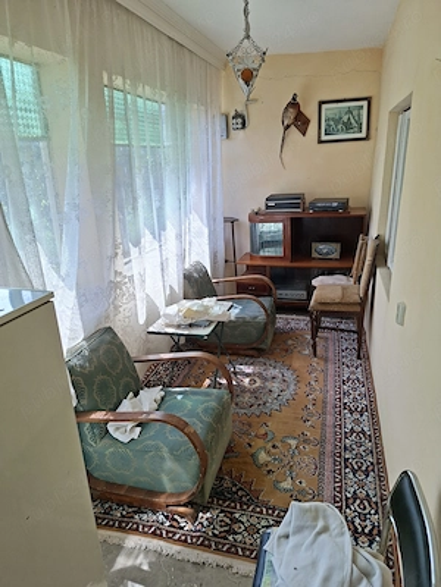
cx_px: 220
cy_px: 294
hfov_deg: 58.9
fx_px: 391
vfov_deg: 73.9
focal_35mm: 23
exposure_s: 1/550
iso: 50
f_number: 1.8
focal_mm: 5.54
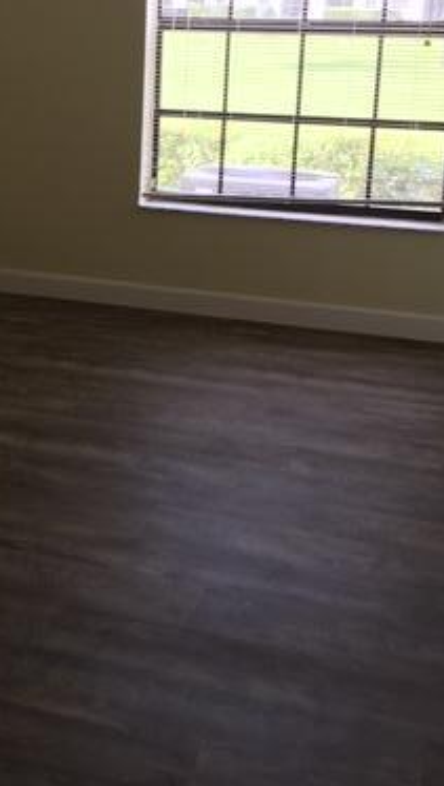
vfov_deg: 38.0
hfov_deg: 21.8
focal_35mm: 54
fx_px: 1128
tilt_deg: -12.1
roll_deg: -1.7
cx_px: 44
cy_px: 252
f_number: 2.2
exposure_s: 1/40
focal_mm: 4.15
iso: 32
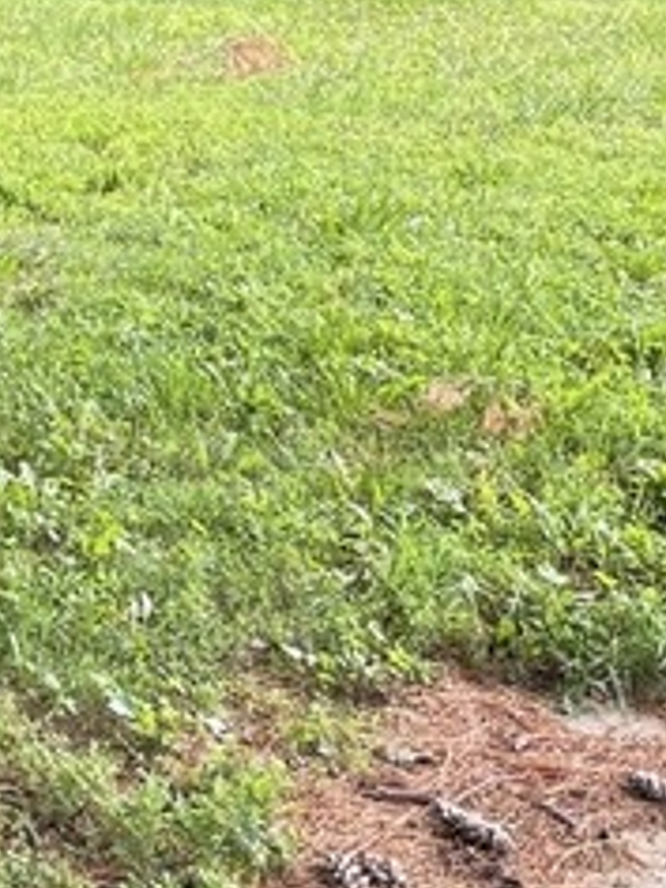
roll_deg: +0.3
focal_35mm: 119
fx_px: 3053
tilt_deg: +1.3
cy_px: -188
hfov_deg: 12.4
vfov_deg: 15.9
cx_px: 87
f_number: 1.6
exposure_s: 1/148
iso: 50
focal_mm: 5.96
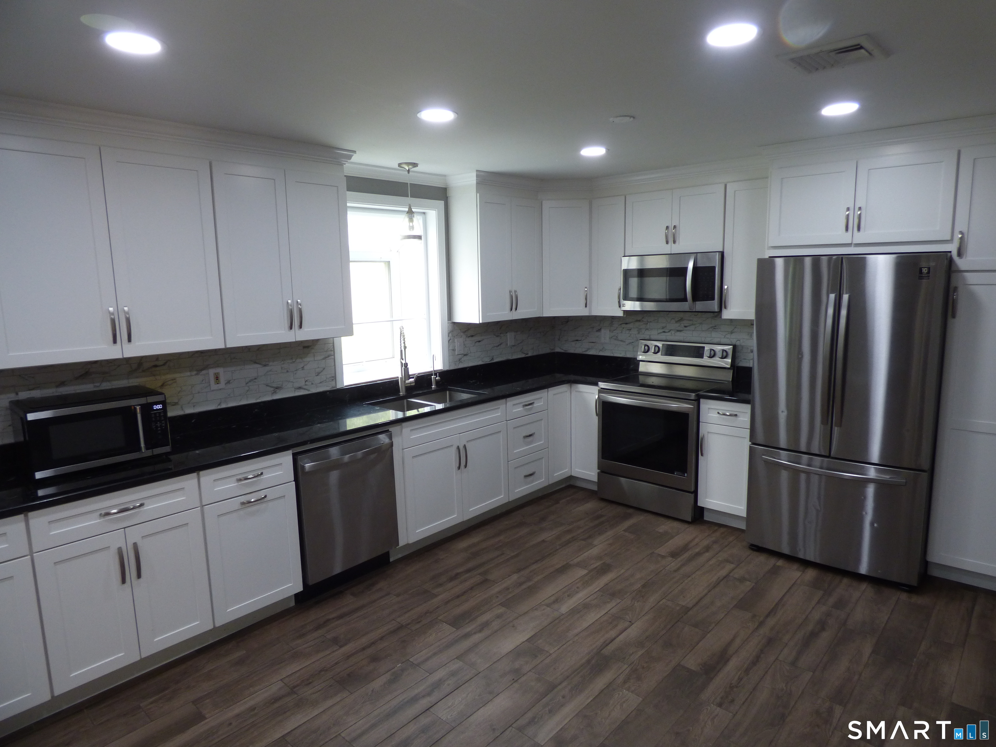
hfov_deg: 81.7
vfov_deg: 66.0
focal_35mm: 20
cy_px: 374
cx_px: 498
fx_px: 575
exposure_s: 1/60
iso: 160
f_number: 2.8
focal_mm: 3.58
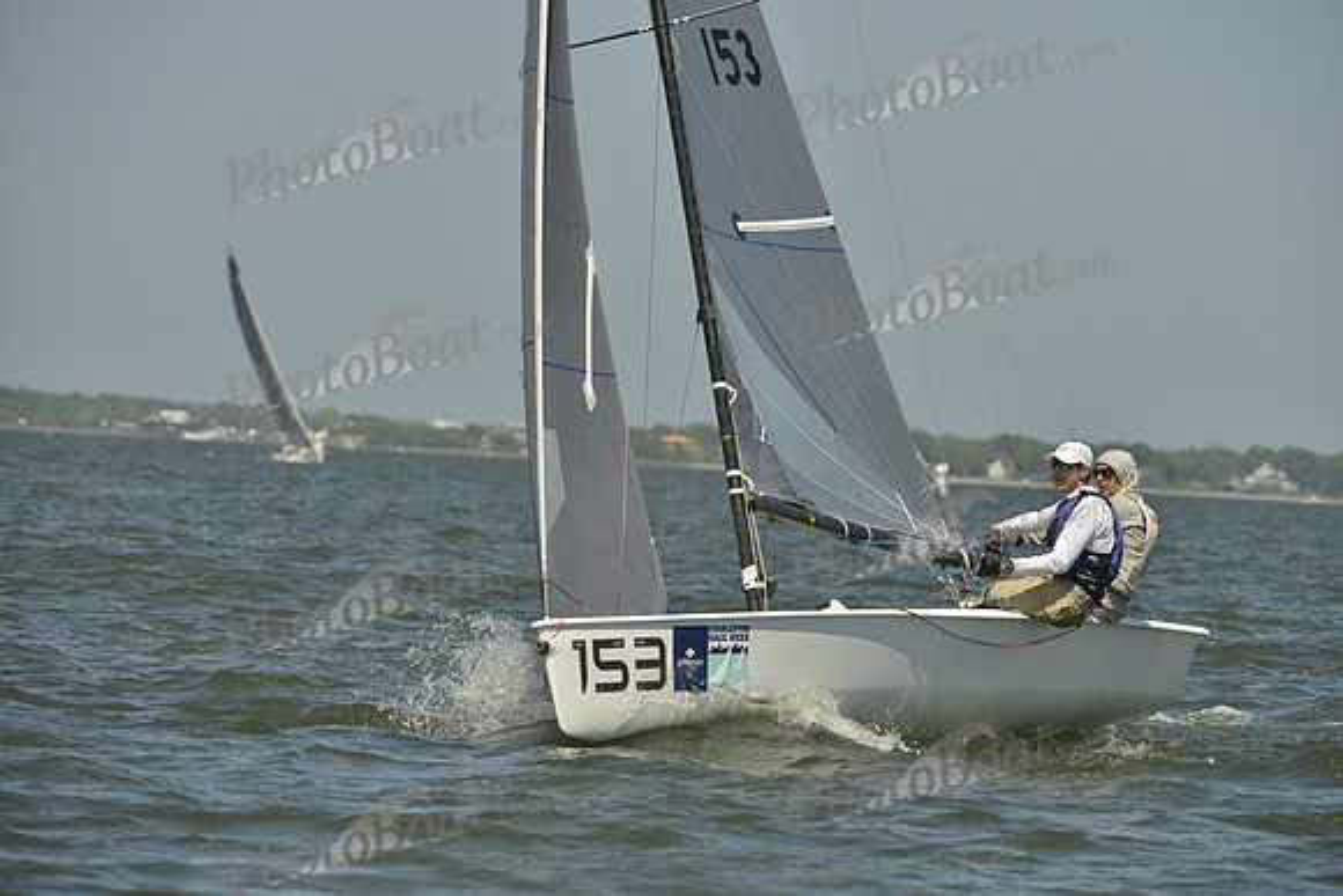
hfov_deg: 7.6
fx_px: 10074
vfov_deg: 5.1
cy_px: 448
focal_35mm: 270
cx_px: 672
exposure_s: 1/1600
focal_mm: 270
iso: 280
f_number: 8
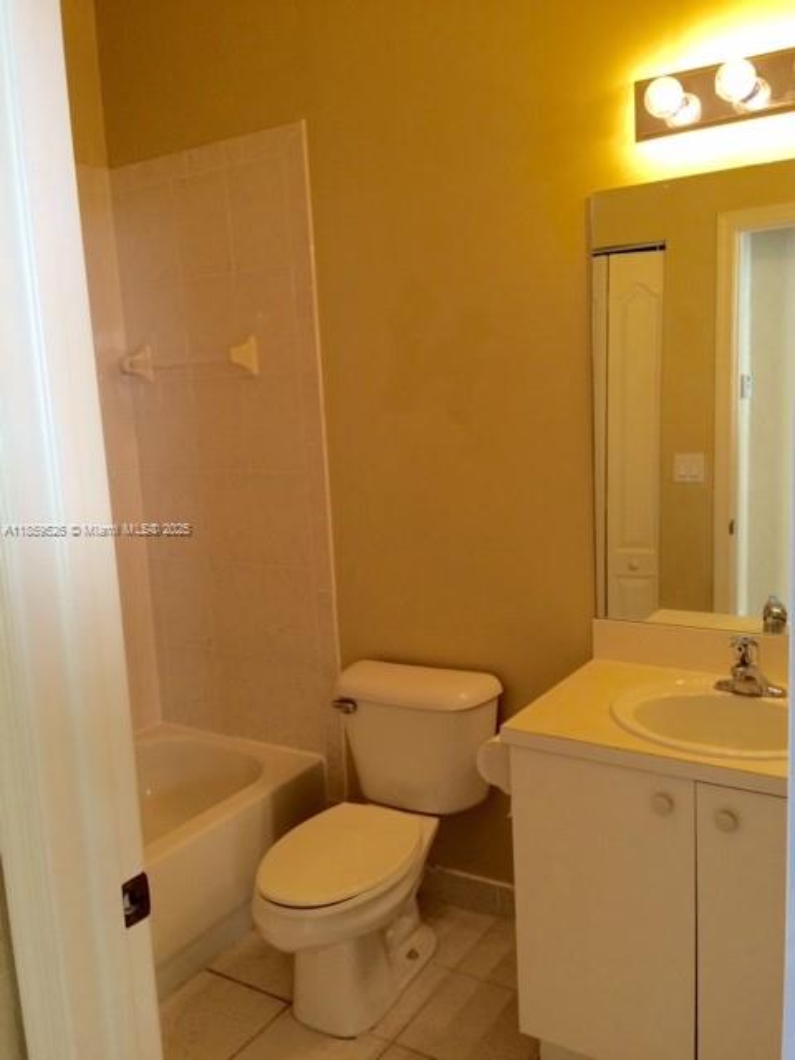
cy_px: 530
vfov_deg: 61.7
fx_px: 888
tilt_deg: -9.6
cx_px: 398
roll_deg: +3.8
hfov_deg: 48.2
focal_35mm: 29
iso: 100
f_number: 2.2
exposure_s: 1/30
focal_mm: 4.15
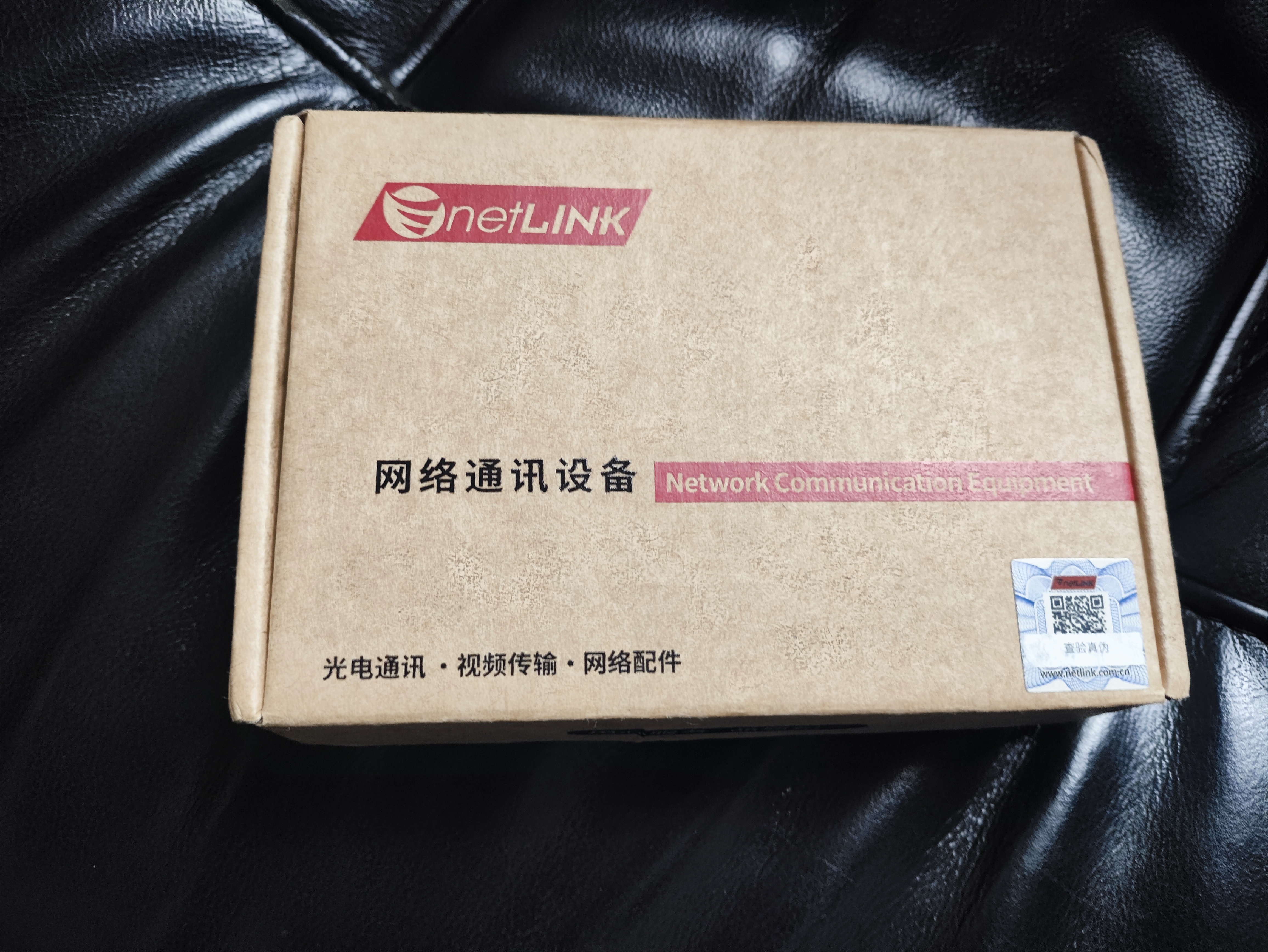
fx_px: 916
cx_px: 634
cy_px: 476
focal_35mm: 25
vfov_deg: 54.9
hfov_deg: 69.4
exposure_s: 1/33.3
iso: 408
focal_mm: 4.71
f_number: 1.79
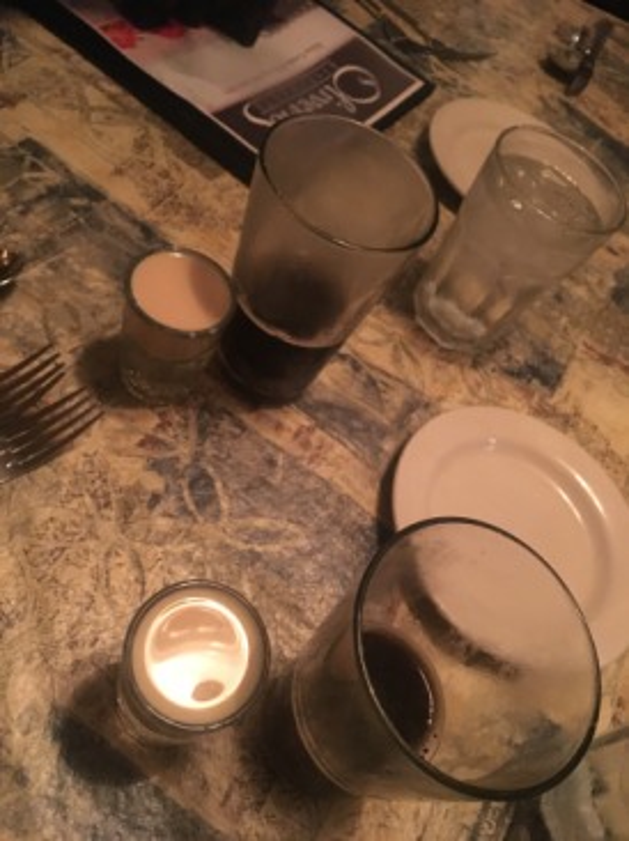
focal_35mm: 29
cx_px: 314
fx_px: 703
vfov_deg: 61.7
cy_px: 420
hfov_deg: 48.2
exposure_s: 1/15
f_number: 2.2
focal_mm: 4.15
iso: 640
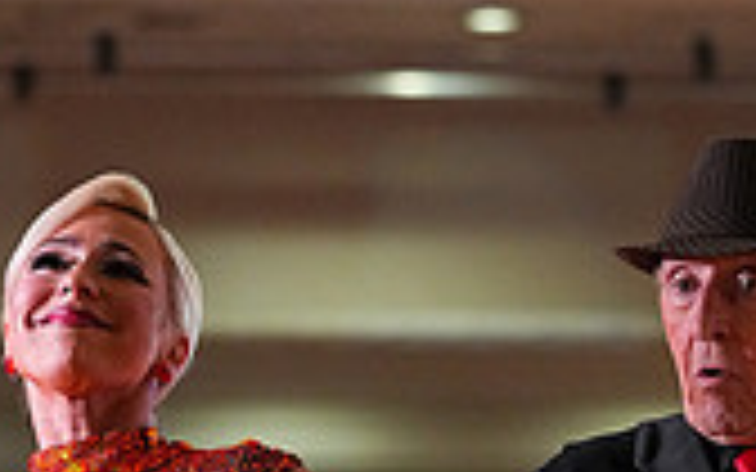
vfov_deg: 2.4
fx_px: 11311
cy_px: 1007
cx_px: 479
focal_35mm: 549
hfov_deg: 3.8
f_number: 4.5
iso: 6400
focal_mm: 156
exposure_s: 1/400
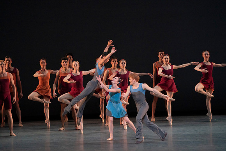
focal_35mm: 271
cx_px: 113
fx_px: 1702
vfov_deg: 5.1
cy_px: 76
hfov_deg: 7.6
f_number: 8
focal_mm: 271
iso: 6400
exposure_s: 1/400
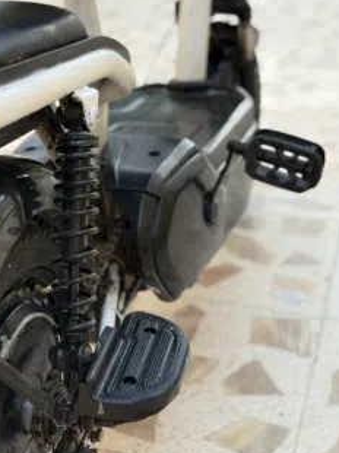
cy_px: 191
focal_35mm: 62
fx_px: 811
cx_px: 134
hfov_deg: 23.6
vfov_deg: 31.2
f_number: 1.78
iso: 100
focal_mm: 6.76
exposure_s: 1/75
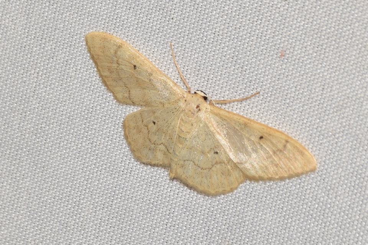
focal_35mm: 210
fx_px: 2146
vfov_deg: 6.5
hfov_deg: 9.8
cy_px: 122
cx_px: 184
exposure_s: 1/160
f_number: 13
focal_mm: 140
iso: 100
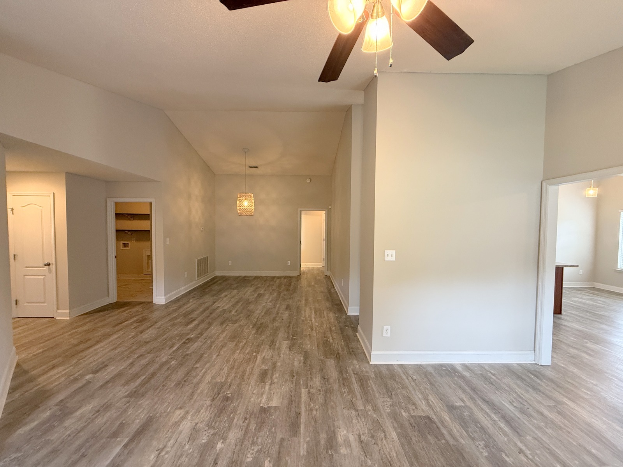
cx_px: 312
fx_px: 252
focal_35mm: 14
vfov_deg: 85.7
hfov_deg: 102.1
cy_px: 234
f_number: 2.2
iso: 400
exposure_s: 1/60
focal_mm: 2.22
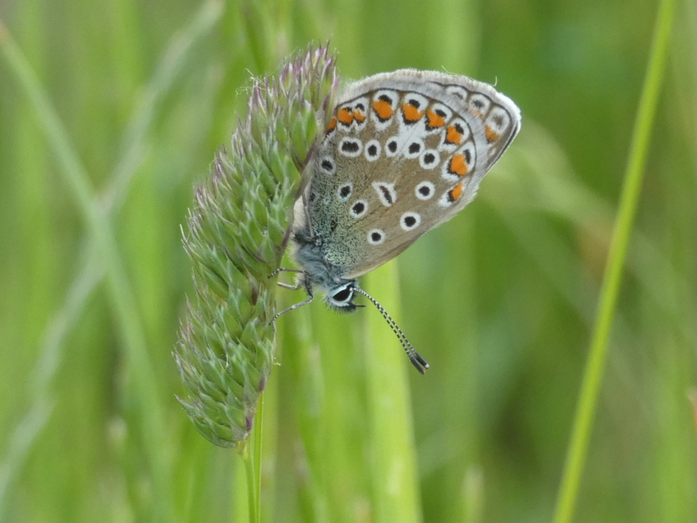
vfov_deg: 9.9
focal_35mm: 150
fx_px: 3021
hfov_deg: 13.2
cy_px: 262
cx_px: 348
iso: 250
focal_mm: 26.9
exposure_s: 1/80
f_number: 5.4
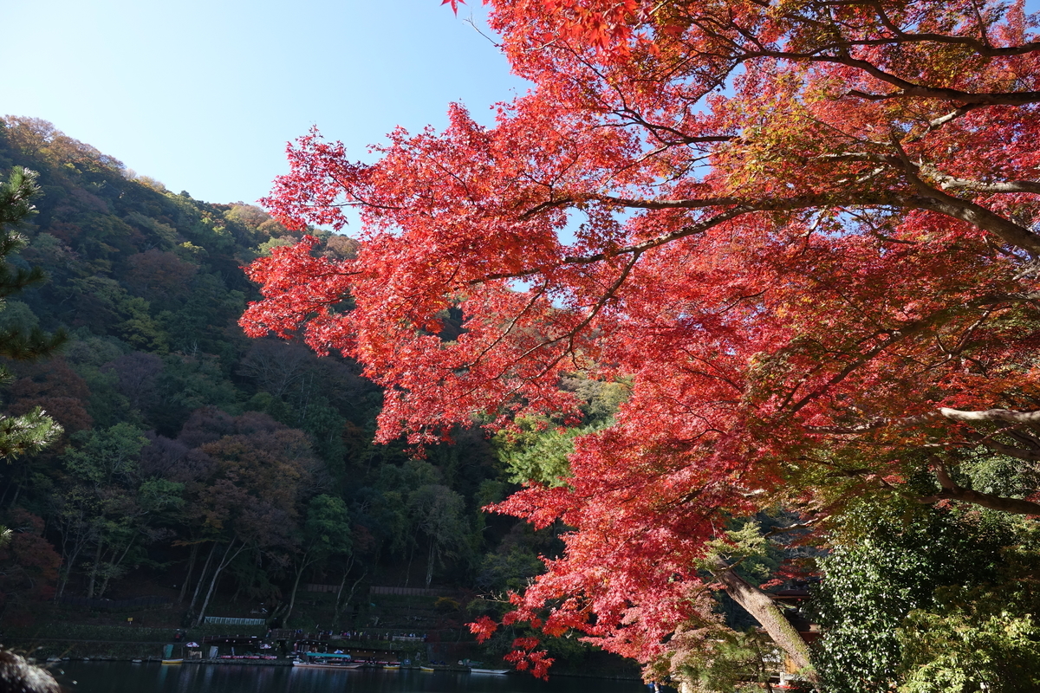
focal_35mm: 24
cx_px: 520
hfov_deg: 73.7
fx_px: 693
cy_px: 346
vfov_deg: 53.1
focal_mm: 8.8
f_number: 3.5
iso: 100
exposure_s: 1/250
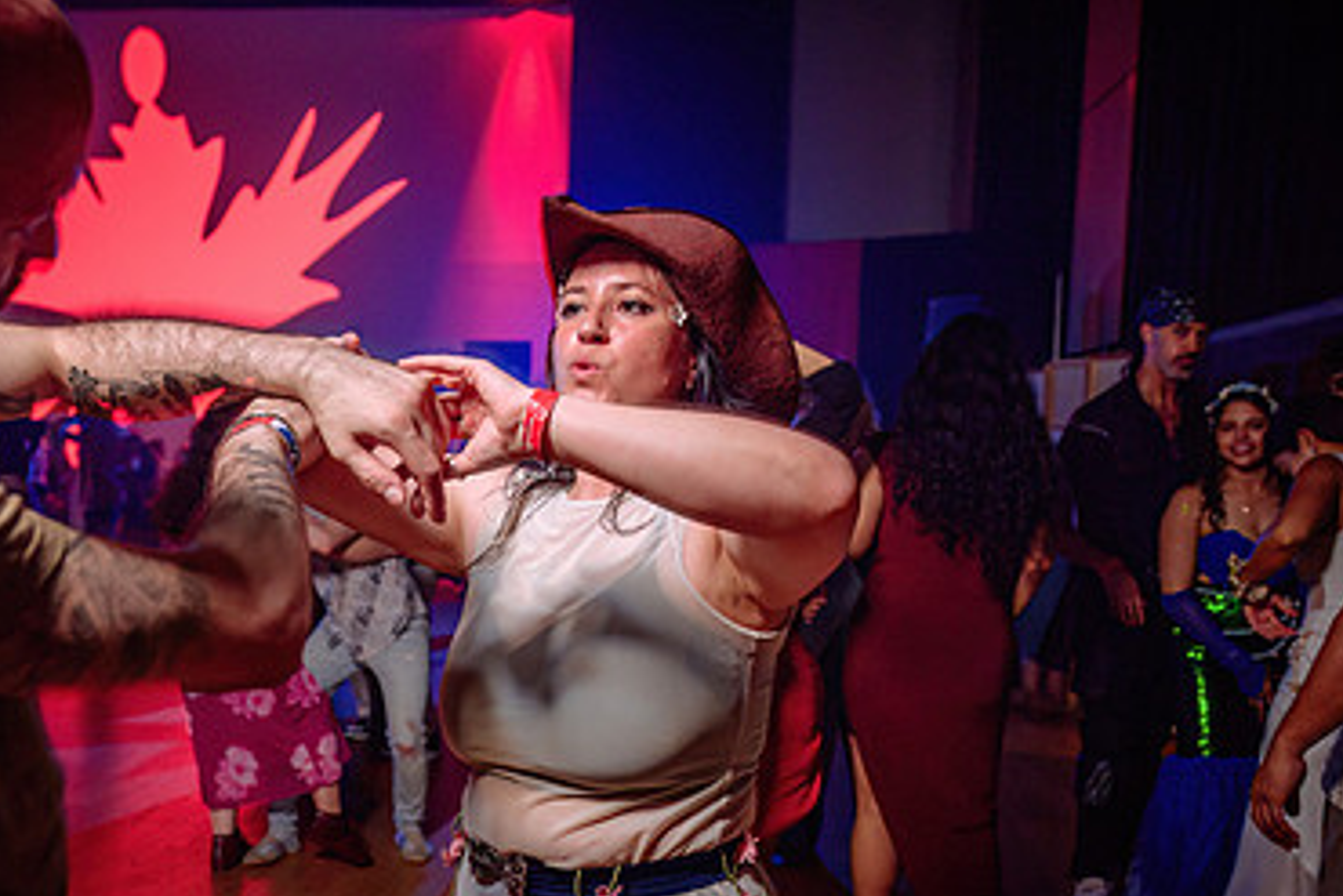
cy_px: 585
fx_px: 1455
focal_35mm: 39
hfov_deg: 49.2
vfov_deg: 34.0
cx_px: 526
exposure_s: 1/40
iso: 800
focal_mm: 24
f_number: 2.8
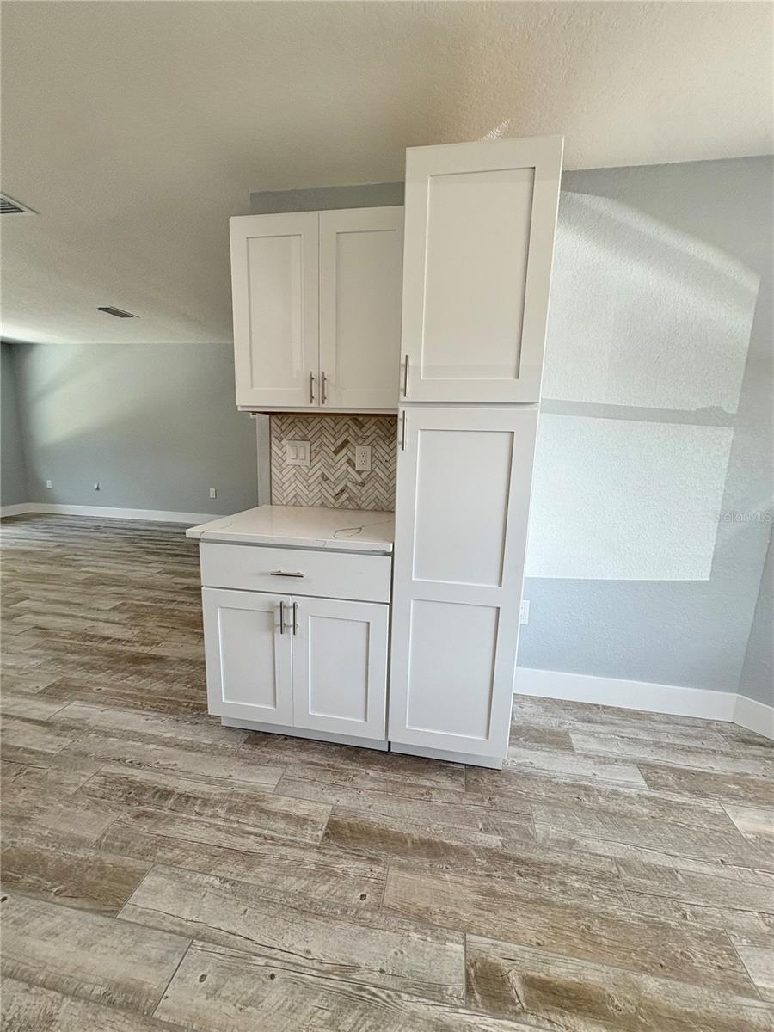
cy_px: 516
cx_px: 387
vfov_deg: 102.1
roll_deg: -2.6
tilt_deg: -10.4
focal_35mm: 14
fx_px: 417
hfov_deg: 85.7
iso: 64
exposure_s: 1/120
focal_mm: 2.22
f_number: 2.2
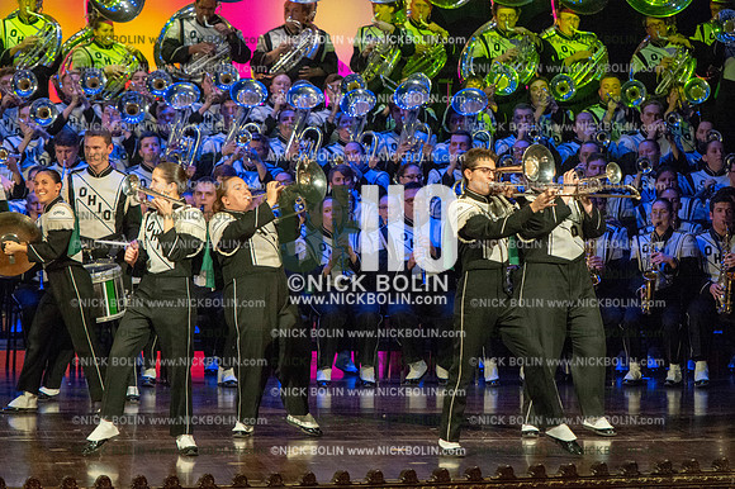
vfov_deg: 5.7
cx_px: 368
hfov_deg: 8.6
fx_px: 4897
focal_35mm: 240
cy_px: 244
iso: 8000
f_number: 5.6
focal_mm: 240
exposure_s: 1/400
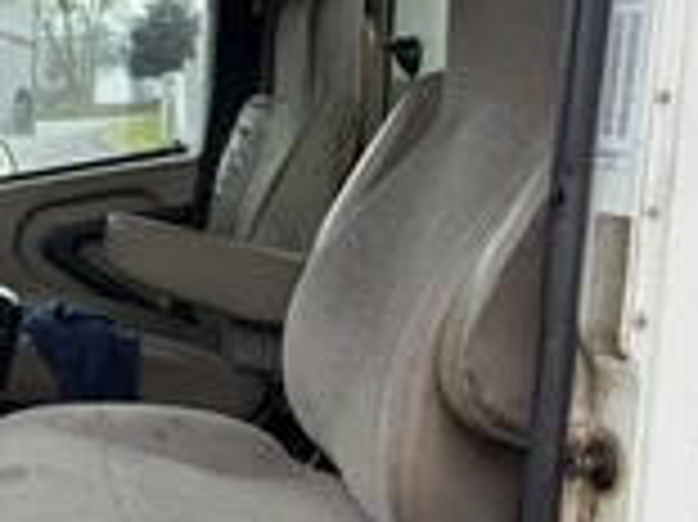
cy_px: 274
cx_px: 180
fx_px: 1249
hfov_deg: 30.7
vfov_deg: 23.6
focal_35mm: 62
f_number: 1.78
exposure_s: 1/423
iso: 80
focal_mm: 6.76
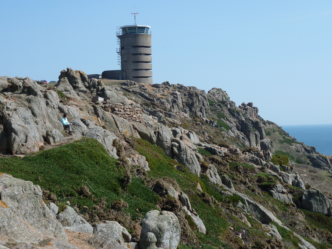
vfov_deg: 17.8
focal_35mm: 83
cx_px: 166
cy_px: 124
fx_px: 796
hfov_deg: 23.6
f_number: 4.5
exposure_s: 1/500
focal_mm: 13.7
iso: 80
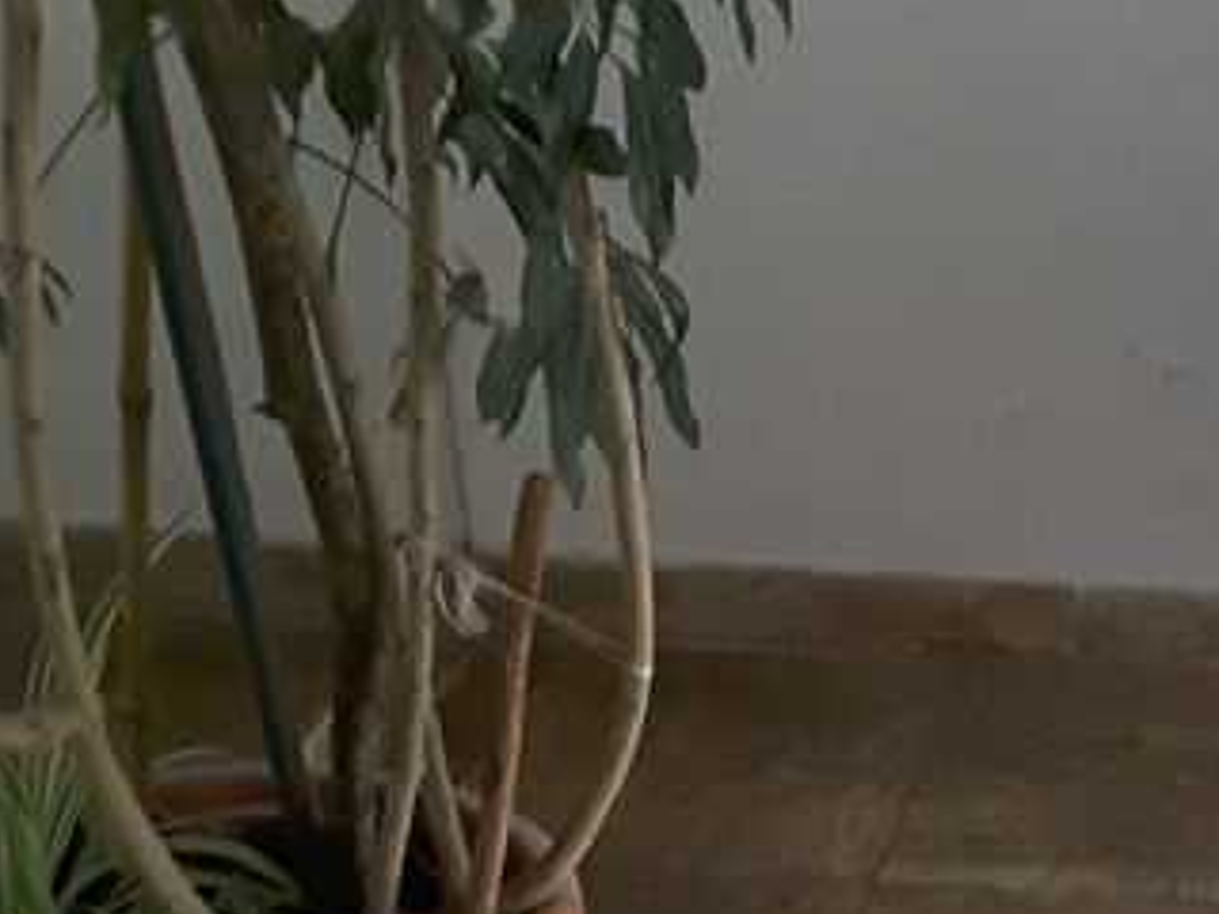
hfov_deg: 18.9
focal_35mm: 97
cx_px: 1558
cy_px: 1360
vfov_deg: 14.3
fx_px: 3416
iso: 250
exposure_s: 1/20
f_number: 1.9
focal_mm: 2.9
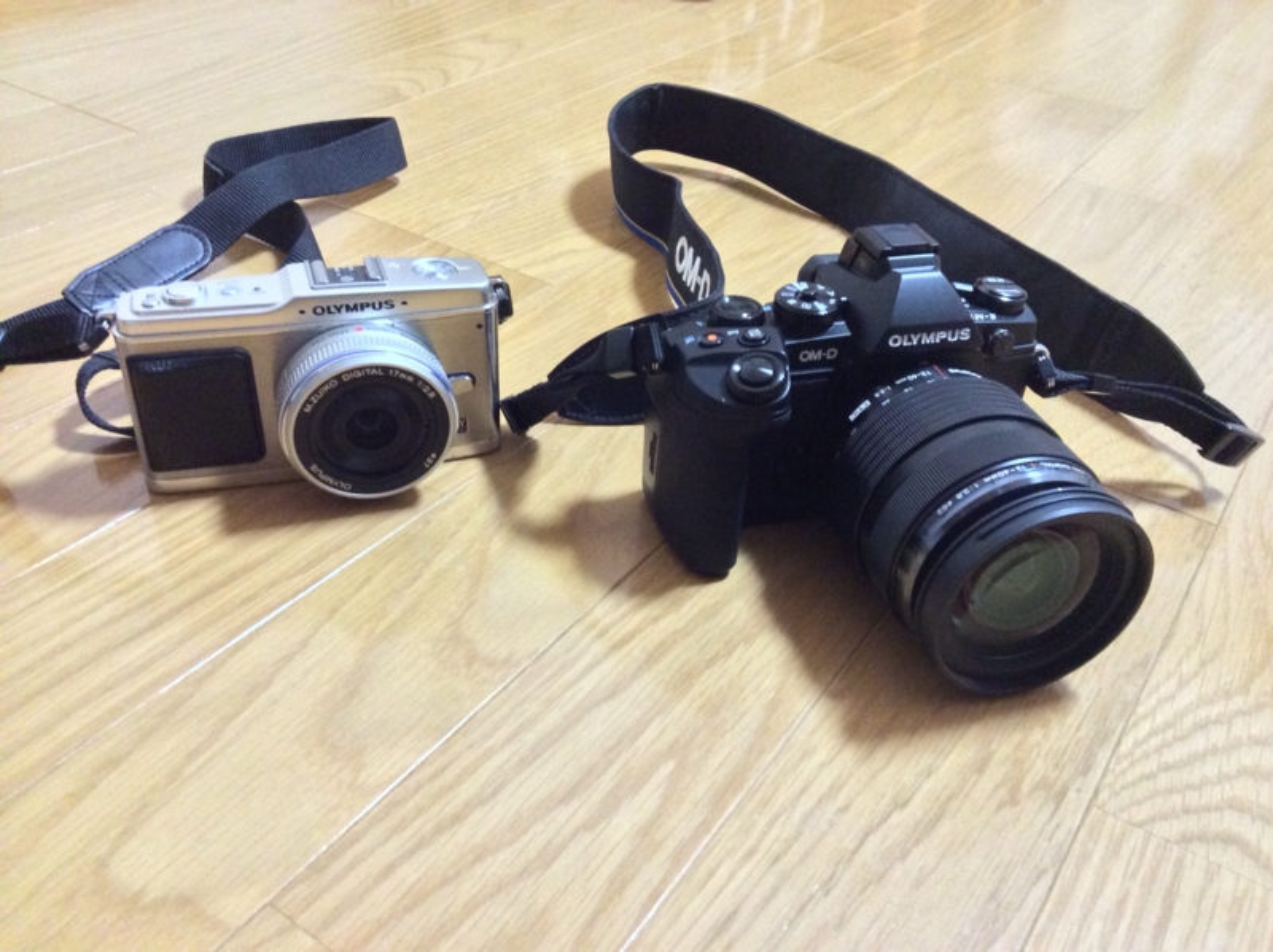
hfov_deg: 55.4
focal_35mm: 33
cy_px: 476
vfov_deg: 42.9
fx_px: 1212
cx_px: 636
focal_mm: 3.3
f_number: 2.4
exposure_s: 1/15
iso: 320
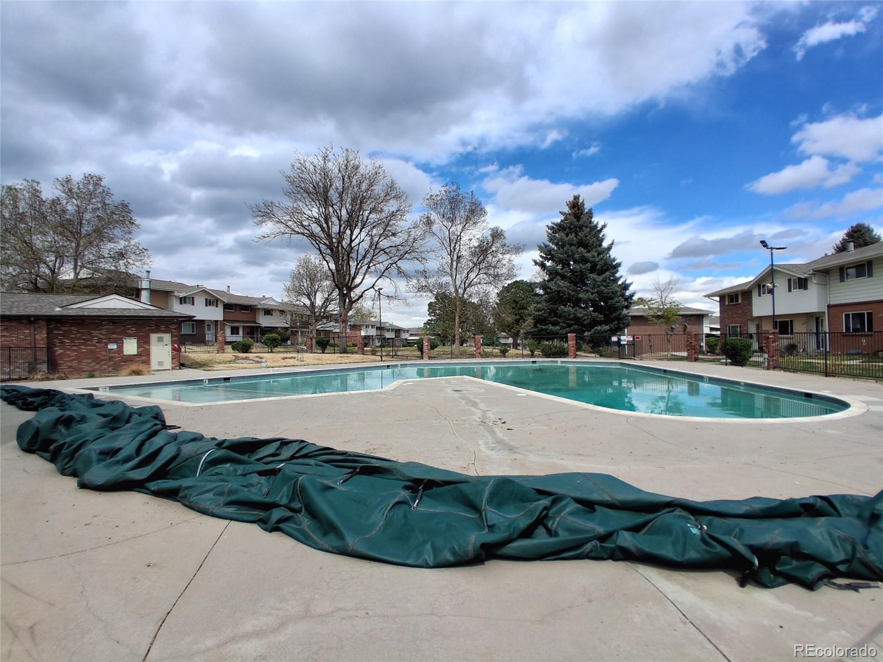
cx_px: 442
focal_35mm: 17
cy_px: 331
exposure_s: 1/1339
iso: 50
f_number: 2.2
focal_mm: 1.4
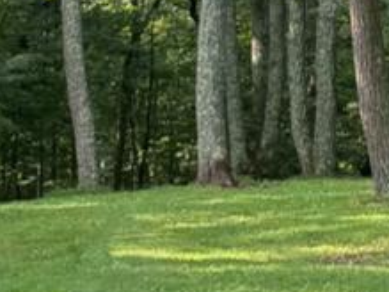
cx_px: -545
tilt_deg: -1.9
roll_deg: +0.3
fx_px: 1775
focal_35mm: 158
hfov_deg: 10.7
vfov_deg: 9.3
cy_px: 255
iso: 80
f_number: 1.78
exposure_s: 1/350
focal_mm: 6.76
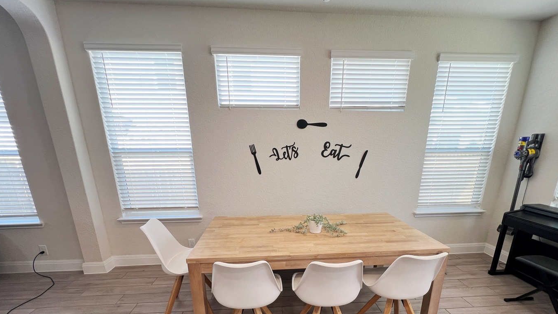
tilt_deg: -16.9
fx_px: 222
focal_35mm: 15
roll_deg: -0.4
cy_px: 213
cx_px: 286
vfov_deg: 68.2
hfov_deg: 103.0
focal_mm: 1.57
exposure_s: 1/30
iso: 64
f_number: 1.8
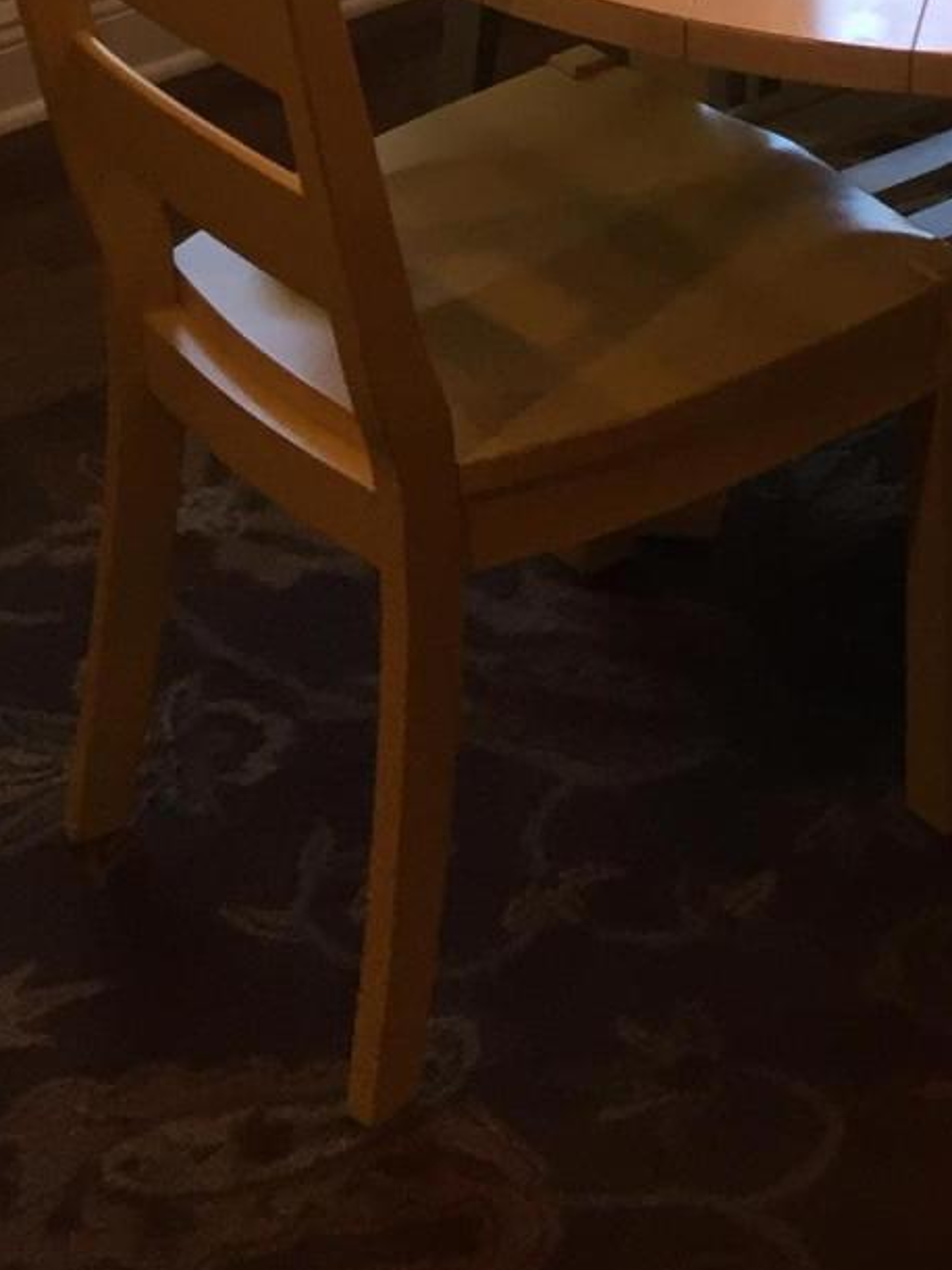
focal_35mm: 95
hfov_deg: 14.9
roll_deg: -1.4
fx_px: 3485
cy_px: -761
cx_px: 1220
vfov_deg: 17.9
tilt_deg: -10.9
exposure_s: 1/30
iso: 32
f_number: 2.2
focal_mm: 4.15
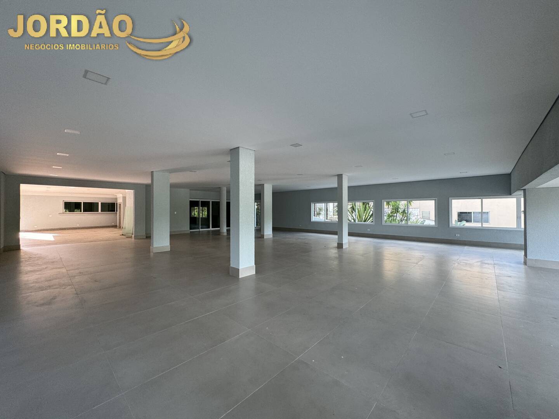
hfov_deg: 102.1
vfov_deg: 85.7
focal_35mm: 14
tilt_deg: -0.1
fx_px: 226
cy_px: 210
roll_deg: +0.2
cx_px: 280
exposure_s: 1/99
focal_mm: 2.22
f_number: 2.2
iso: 125
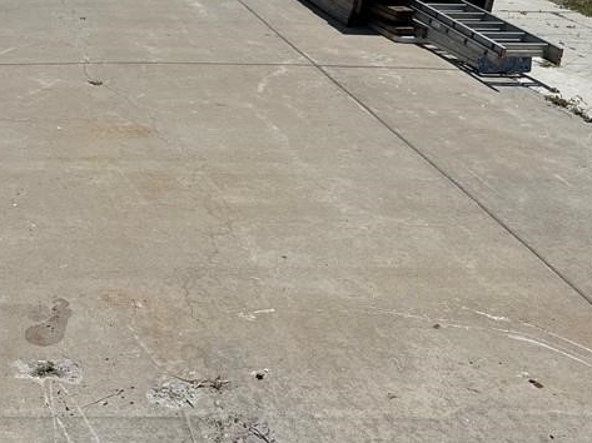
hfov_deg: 34.2
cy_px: 208
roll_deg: -1.0
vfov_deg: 28.0
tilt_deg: -23.0
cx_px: 28
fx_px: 889
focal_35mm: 52
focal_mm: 6.76
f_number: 1.78
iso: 100
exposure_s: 1/20000
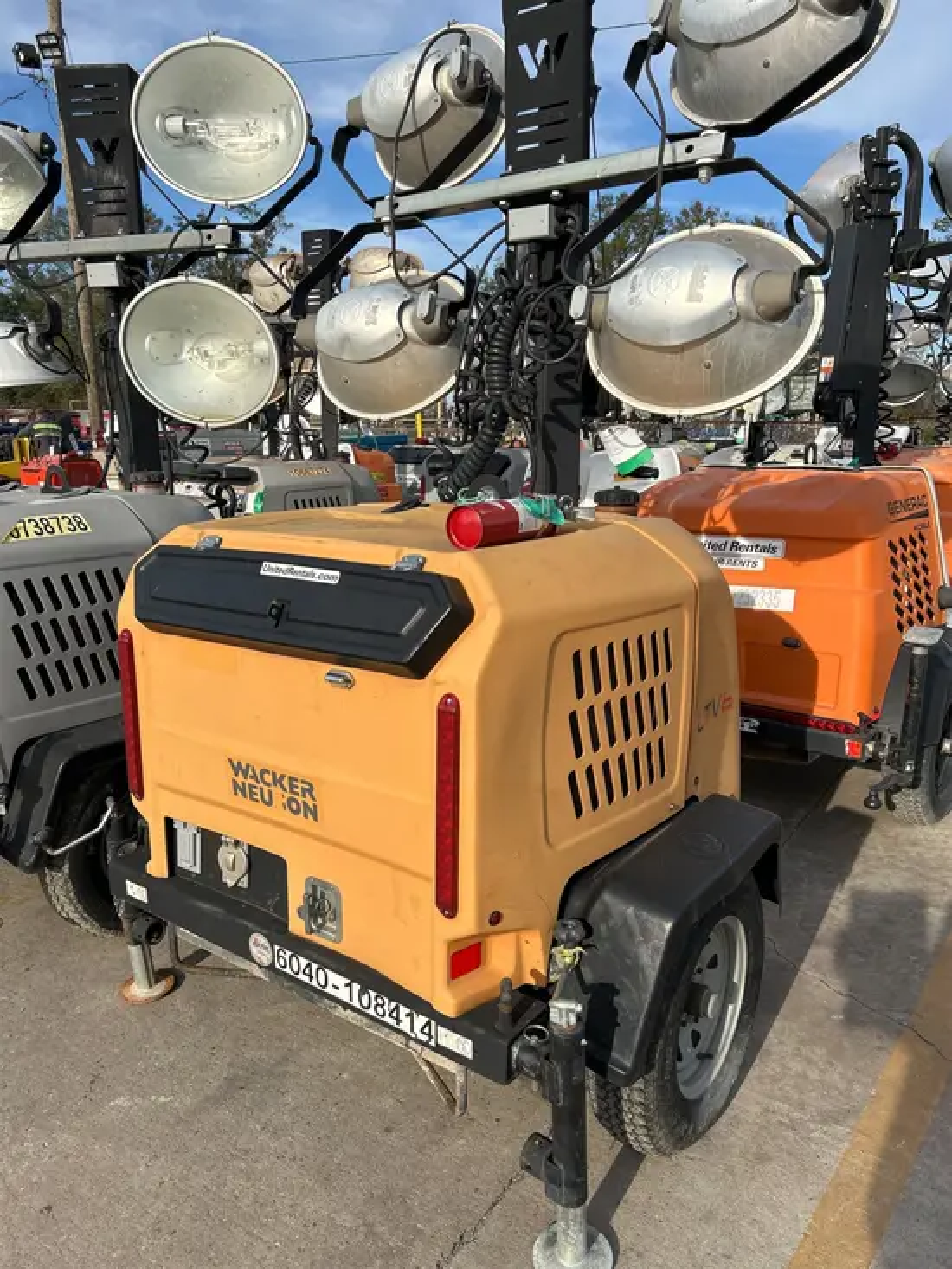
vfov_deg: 67.3
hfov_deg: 53.1
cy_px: 634
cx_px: 476
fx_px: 953
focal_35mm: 26
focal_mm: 5.7
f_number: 1.5
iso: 50
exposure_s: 1/3460
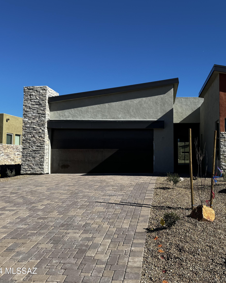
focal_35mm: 32
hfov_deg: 44.2
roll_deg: +0.3
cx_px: 171
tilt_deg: +4.6
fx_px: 268
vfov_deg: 55.7
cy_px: 139
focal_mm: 6.86
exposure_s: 1/4310
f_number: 1.78
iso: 80
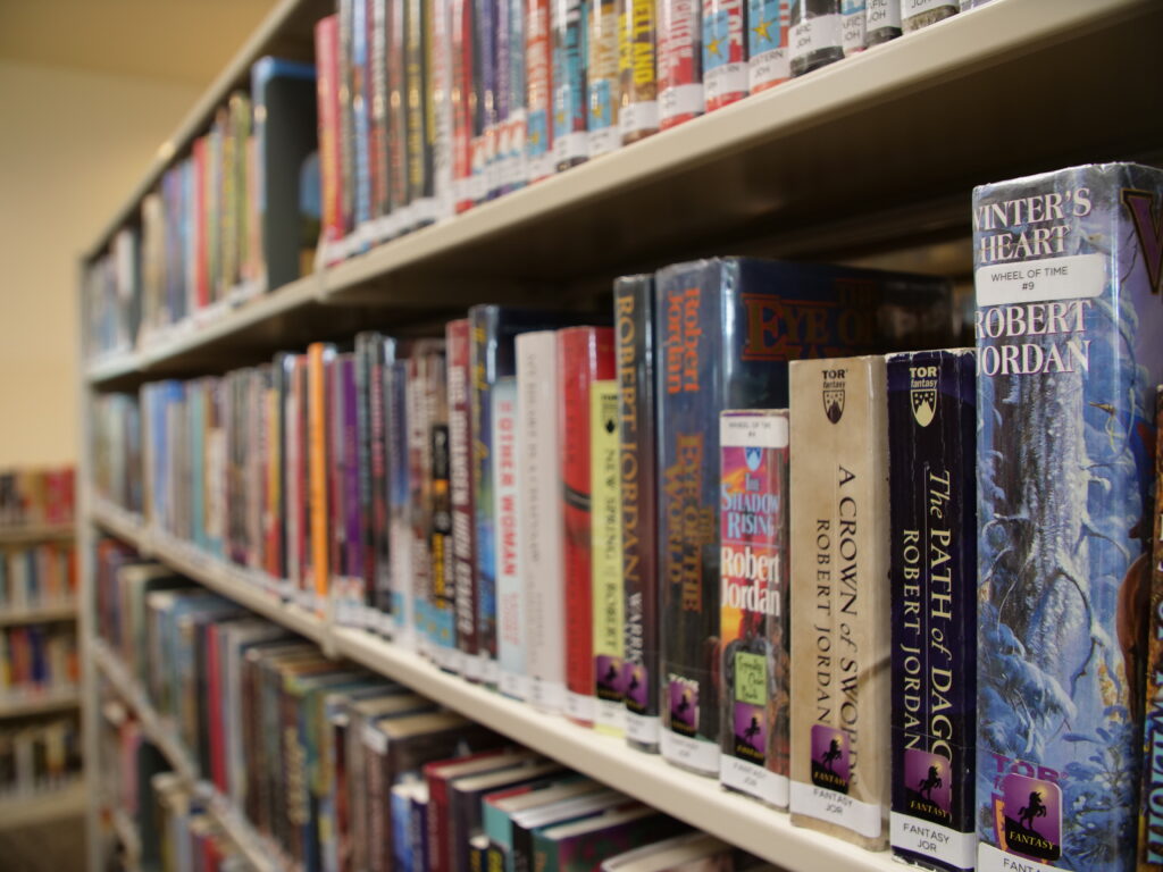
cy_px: 436
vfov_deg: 46.8
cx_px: 582
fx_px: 1008
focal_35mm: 30
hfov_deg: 60.0
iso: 400
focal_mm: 15
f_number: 2.5
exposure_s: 1/60
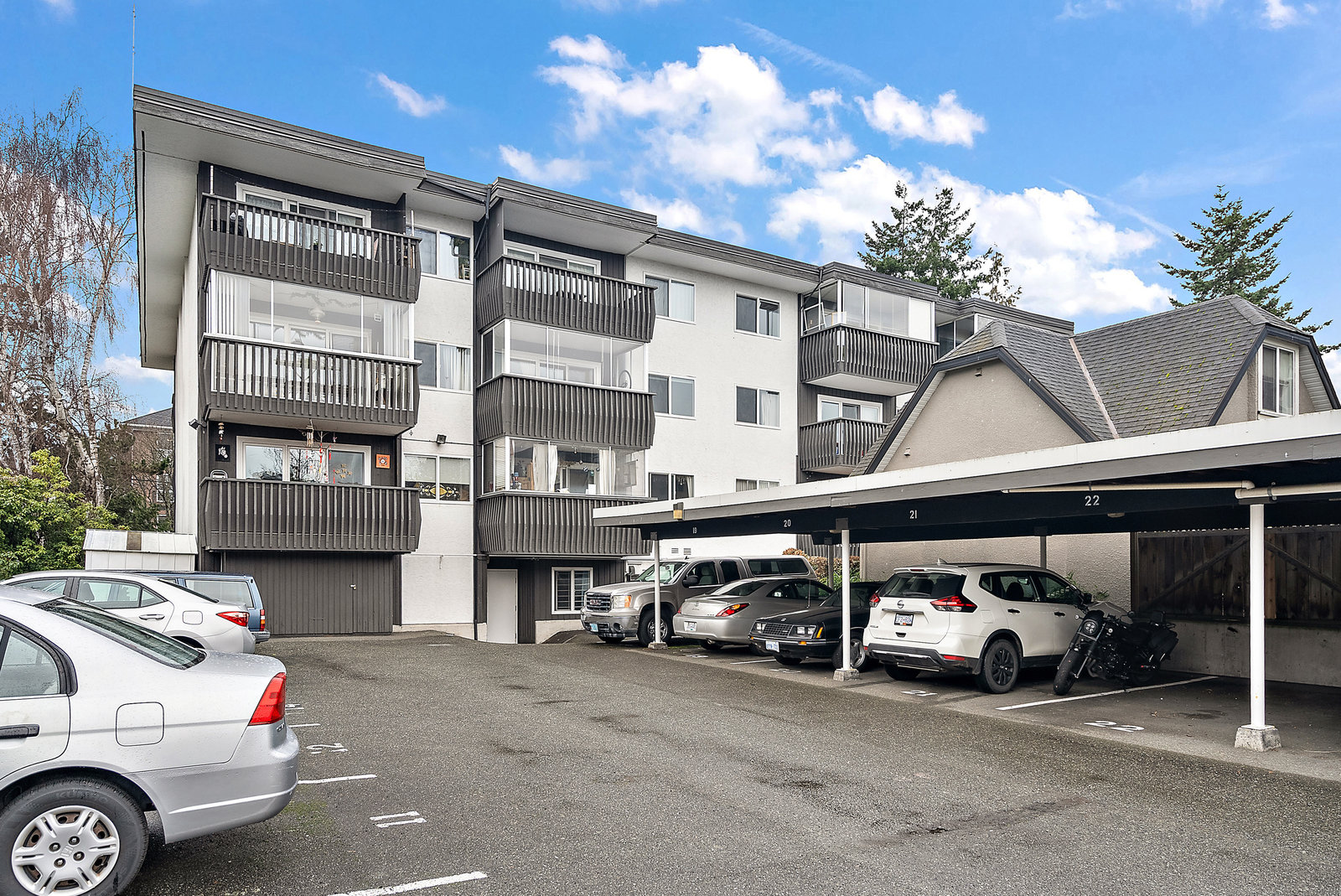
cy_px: 448
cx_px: 670
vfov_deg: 59.6
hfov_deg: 81.2
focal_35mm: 21
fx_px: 783
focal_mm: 21
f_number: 6.3
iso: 400
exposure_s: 1/25
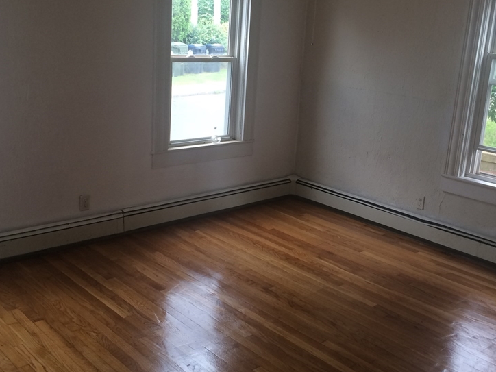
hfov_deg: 45.7
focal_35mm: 41
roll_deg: -5.0
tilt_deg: -16.3
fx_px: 587
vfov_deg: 35.1
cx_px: 272
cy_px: 173
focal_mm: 4.15
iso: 32
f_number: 2.2
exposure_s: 1/40
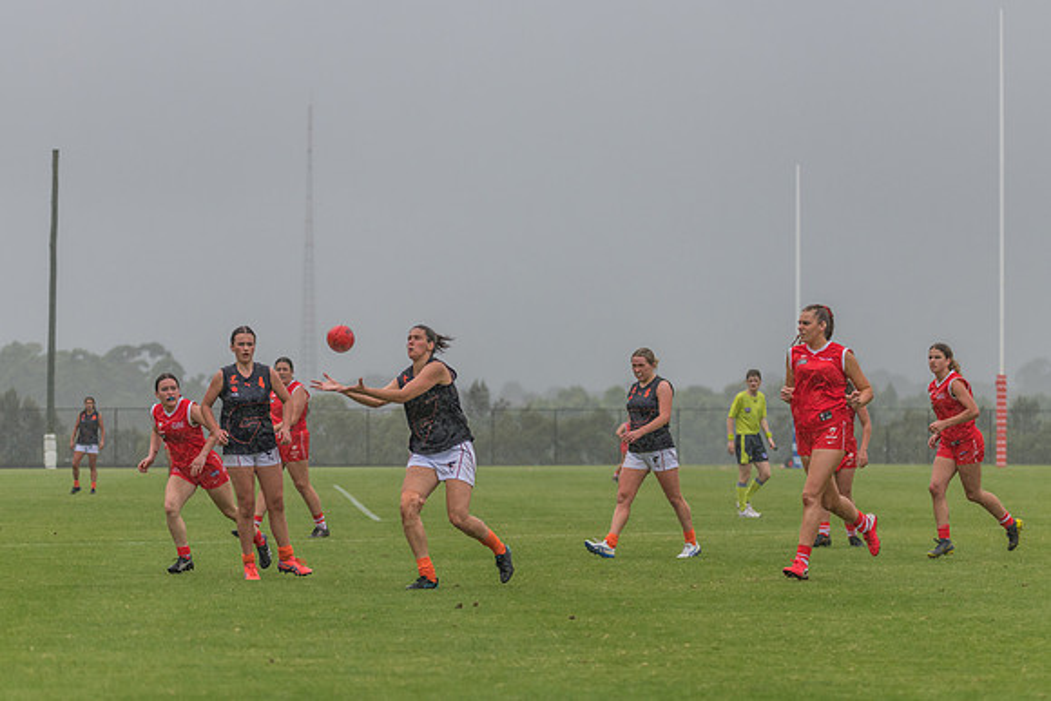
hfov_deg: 11.9
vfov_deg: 8.0
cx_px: 526
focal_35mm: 172
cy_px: 351
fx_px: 5021
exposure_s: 1/1600
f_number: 5
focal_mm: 150
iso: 500
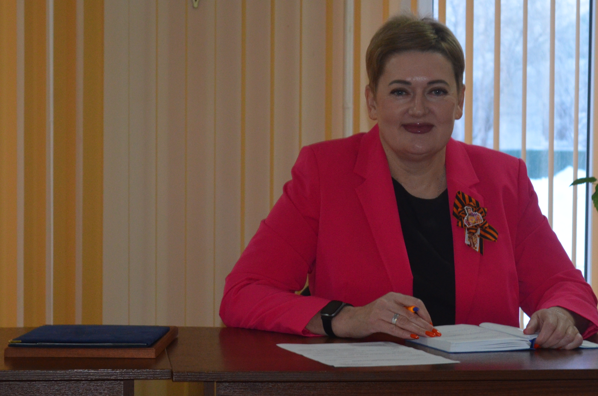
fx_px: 2051
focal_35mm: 124
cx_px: 390
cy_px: 202
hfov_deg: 16.6
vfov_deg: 11.0
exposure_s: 1/60
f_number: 5.6
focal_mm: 55
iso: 1250
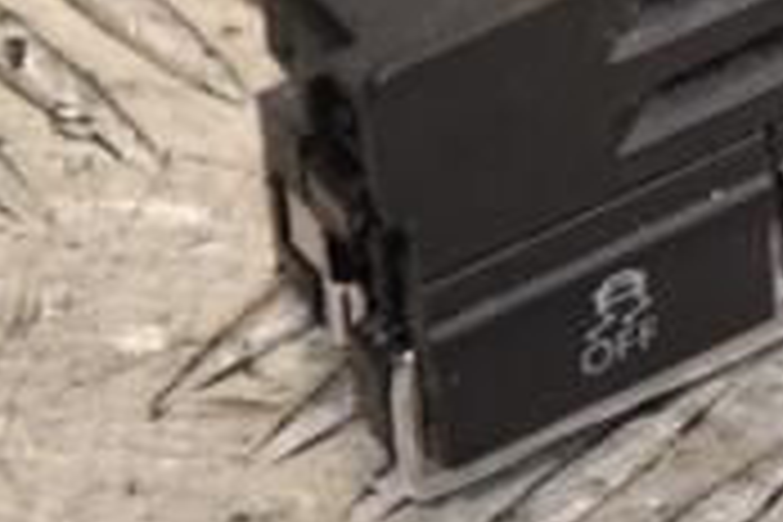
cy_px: -261
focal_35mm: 542
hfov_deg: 3.8
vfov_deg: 2.5
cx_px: 1125
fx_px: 11781
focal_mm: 105
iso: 800
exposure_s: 1/160
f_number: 5.6
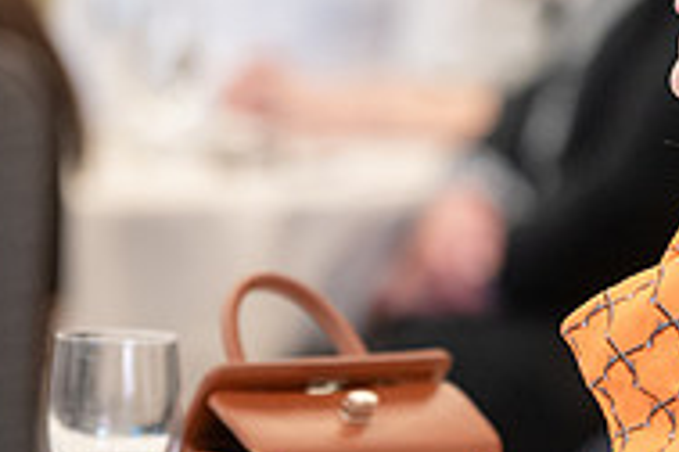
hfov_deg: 3.7
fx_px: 10599
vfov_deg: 2.4
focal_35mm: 562
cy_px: 23
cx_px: 672
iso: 3200
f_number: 2.8
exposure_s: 1/200
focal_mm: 180
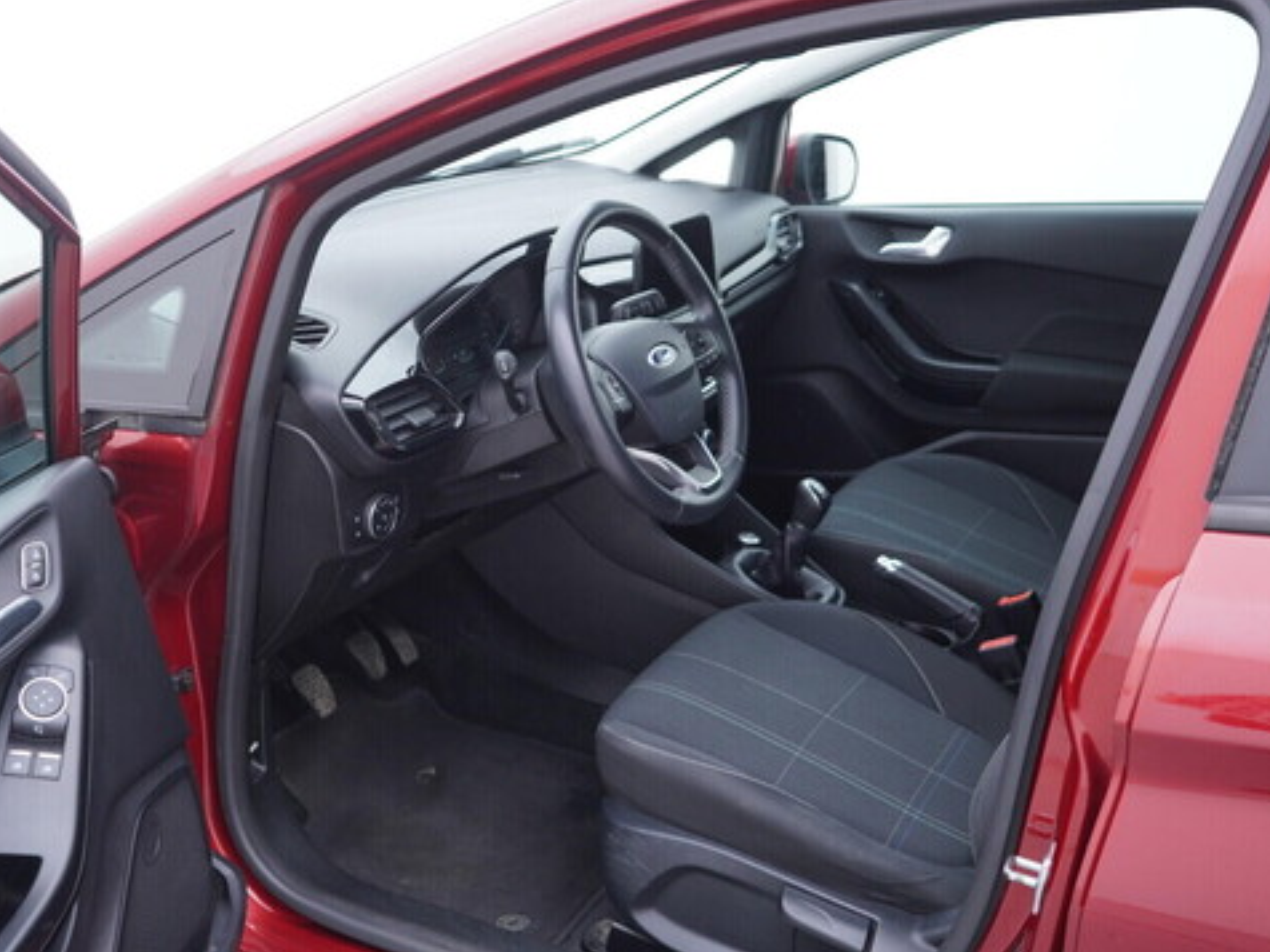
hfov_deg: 46.7
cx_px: 550
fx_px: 1468
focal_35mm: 40
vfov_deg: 36.0
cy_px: 484
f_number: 2.8
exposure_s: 1/40
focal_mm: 24
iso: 160
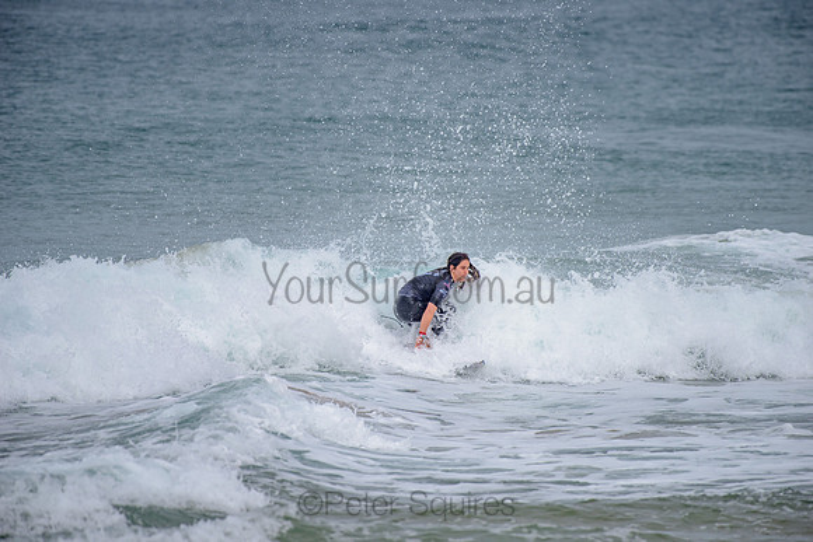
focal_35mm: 500
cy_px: 271
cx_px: 406
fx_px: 11294
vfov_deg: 2.8
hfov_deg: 4.1
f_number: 5.6
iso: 220
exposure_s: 1/2000
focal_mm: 500
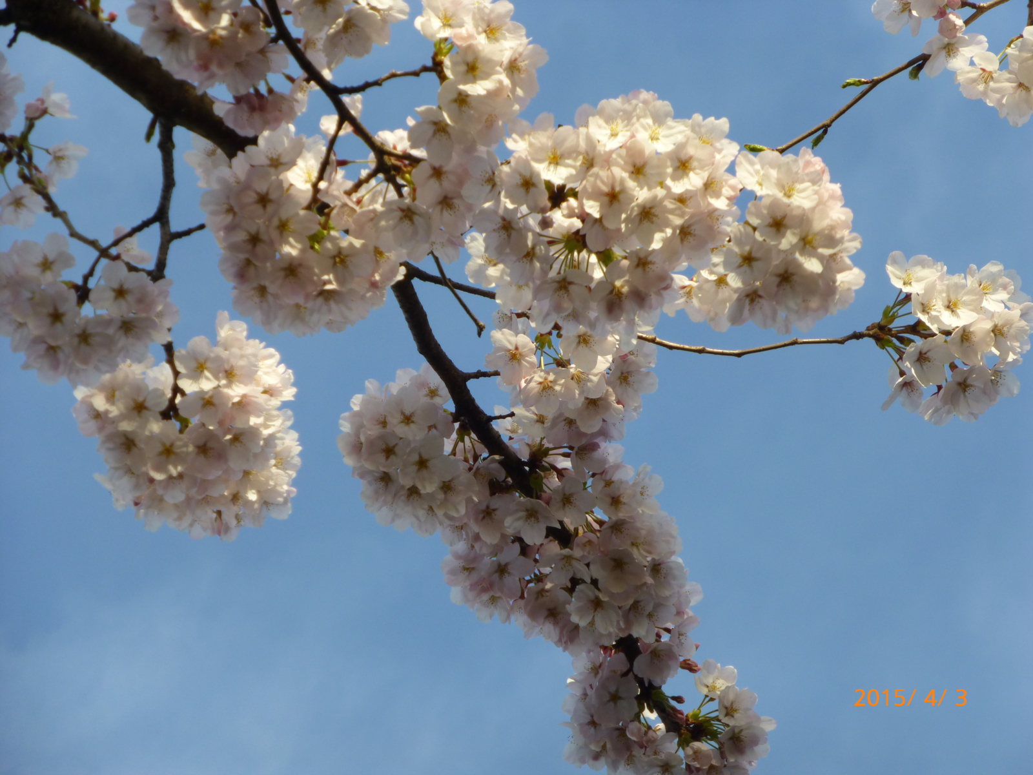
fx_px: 5252
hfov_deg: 11.2
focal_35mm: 176
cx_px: 516
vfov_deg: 8.4
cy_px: 388
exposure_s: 1/250
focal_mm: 31.3
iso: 100
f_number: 5.4
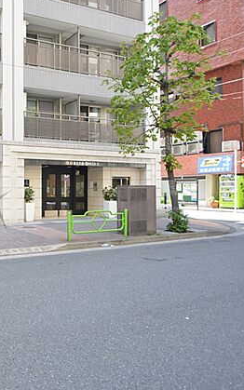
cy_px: 193
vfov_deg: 66.5
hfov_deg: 36.8
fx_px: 298
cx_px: -31
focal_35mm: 28
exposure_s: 1/160
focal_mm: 12
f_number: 4.5
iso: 200
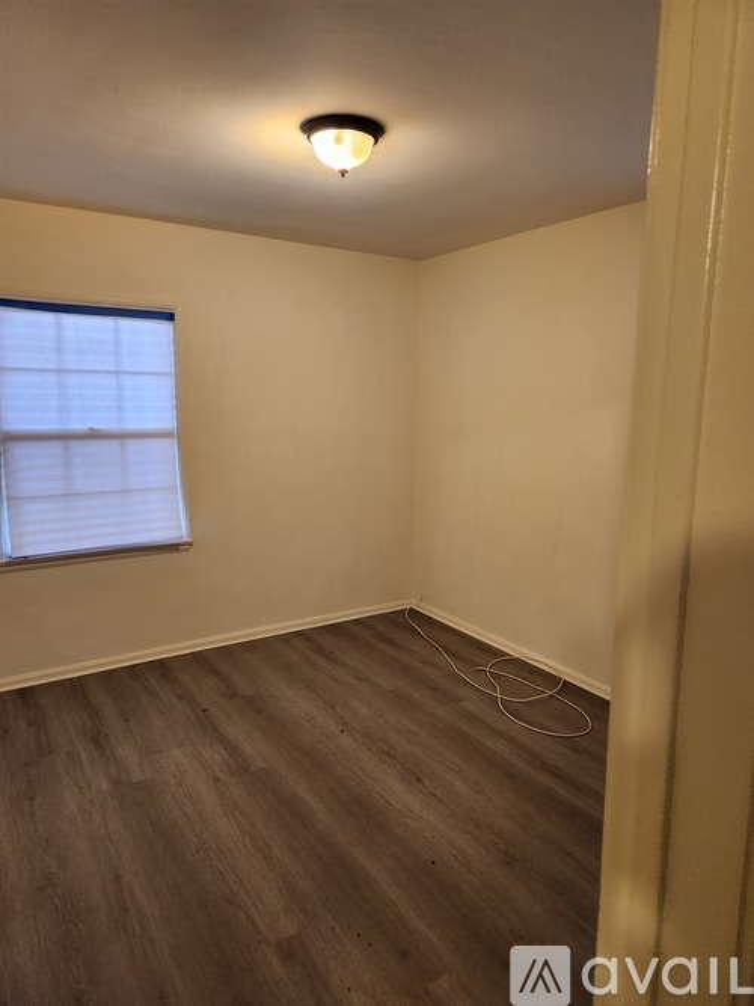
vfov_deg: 73.9
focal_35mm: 23
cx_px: 377
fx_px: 668
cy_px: 503
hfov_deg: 58.9
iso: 500
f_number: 1.8
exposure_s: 1/120
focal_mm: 5.4
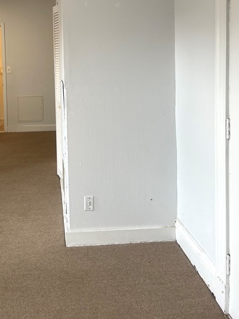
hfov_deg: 35.4
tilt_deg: -1.3
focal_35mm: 40
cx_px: 70
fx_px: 368
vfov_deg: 45.2
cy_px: 79
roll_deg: +0.8
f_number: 1.6
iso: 125
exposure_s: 1/120
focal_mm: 5.1
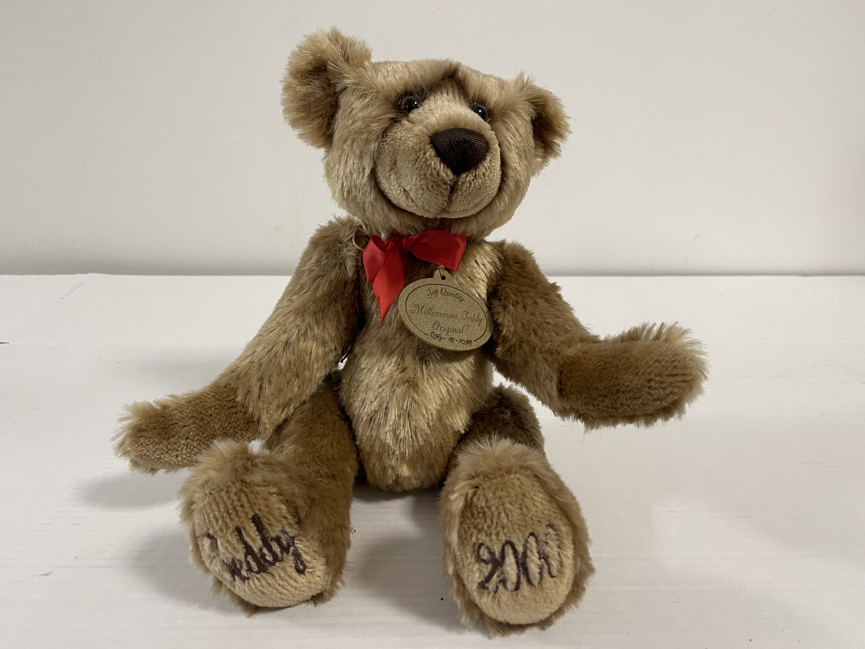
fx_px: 625
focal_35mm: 25
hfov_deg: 69.4
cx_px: 432
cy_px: 324
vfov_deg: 54.9
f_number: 1.6
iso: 100
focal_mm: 5.1
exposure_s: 1/50
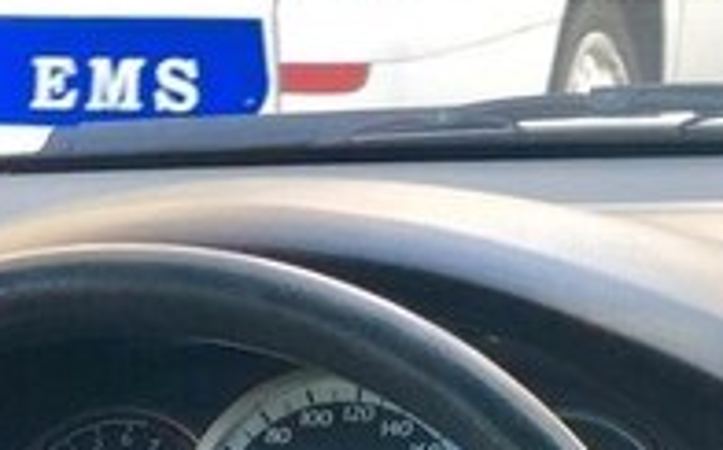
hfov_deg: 10.8
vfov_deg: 6.9
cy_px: 681
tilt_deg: -18.6
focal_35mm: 186
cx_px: 1110
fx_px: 3661
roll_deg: -1.0
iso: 50
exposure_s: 1/60
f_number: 2.4
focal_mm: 6
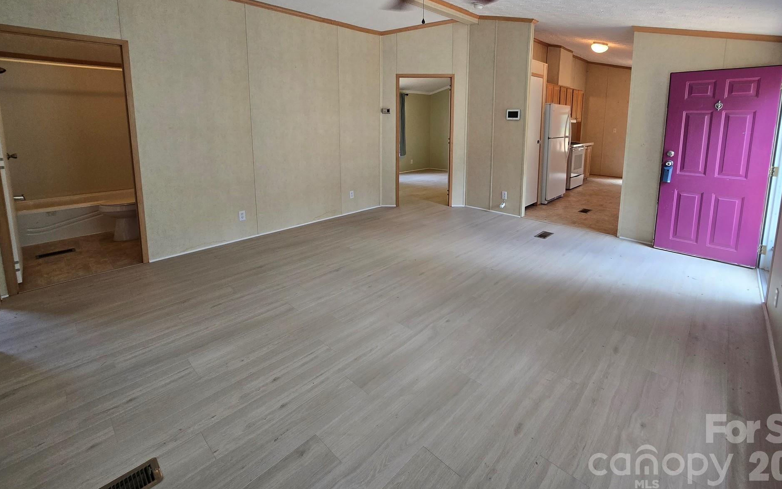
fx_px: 320
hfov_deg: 101.4
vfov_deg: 73.2
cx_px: 413
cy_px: 176
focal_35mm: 15
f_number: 2.2
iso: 100
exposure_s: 1/60
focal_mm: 2.2
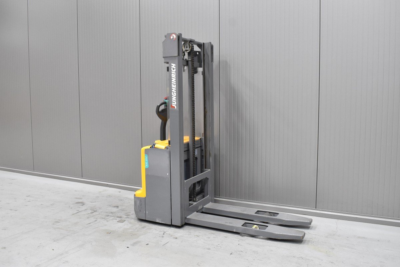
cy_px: 134
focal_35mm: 32
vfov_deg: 41.7
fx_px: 350
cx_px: 200
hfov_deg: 59.5
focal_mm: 21
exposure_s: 1/25
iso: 1600
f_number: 5.6
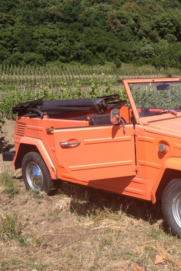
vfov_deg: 40.3
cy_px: 135
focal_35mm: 49
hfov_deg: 26.7
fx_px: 369
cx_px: 160
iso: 50
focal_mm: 4.28
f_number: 2.4
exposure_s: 1/1534
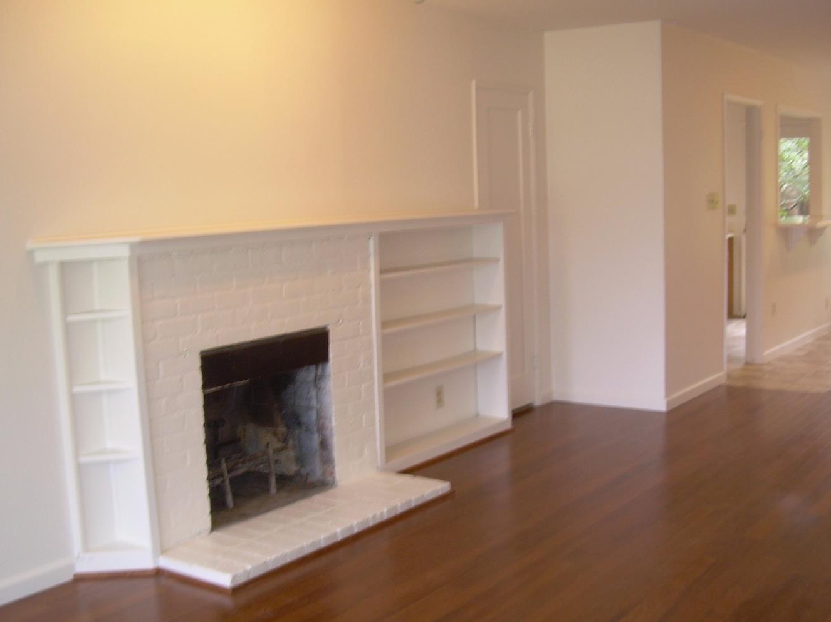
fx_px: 1032
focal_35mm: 43
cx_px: 432
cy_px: 310
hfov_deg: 43.9
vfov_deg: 33.6
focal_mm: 6.3
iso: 50
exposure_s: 1/30
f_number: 2.8
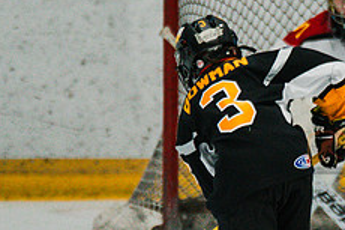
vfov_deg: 1.2
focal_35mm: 1140
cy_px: 198
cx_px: 321
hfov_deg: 1.8
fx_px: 10917
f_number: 3.2
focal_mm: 300
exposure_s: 1/2000
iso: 3200
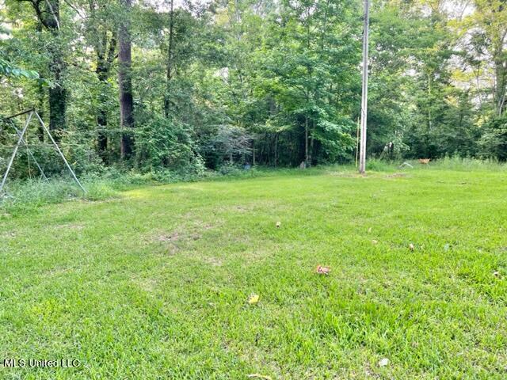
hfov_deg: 67.3
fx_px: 381
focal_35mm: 26
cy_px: 190
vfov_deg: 53.1
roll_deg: -2.4
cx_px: 254
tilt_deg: -9.1
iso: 64
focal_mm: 5.7
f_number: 1.5
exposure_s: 1/132
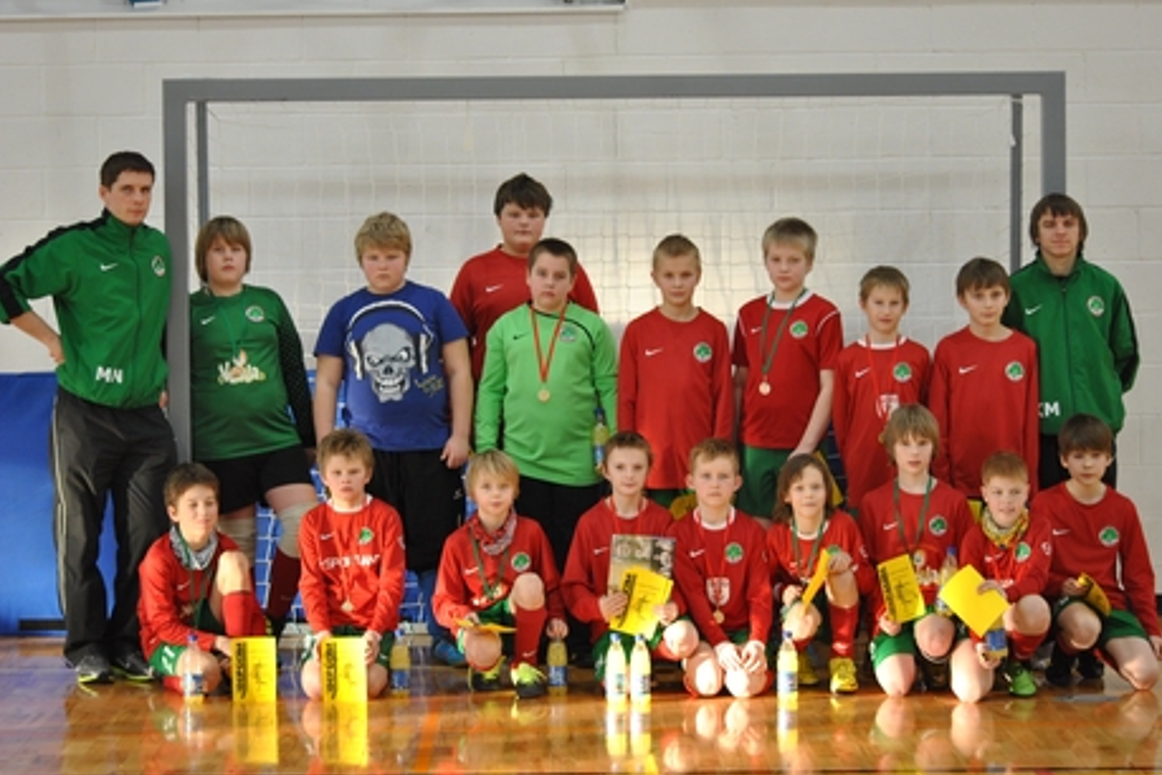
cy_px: 389
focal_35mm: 106
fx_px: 3421
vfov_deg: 12.9
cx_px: 578
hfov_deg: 19.3
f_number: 4
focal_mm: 70
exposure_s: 1/125
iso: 400
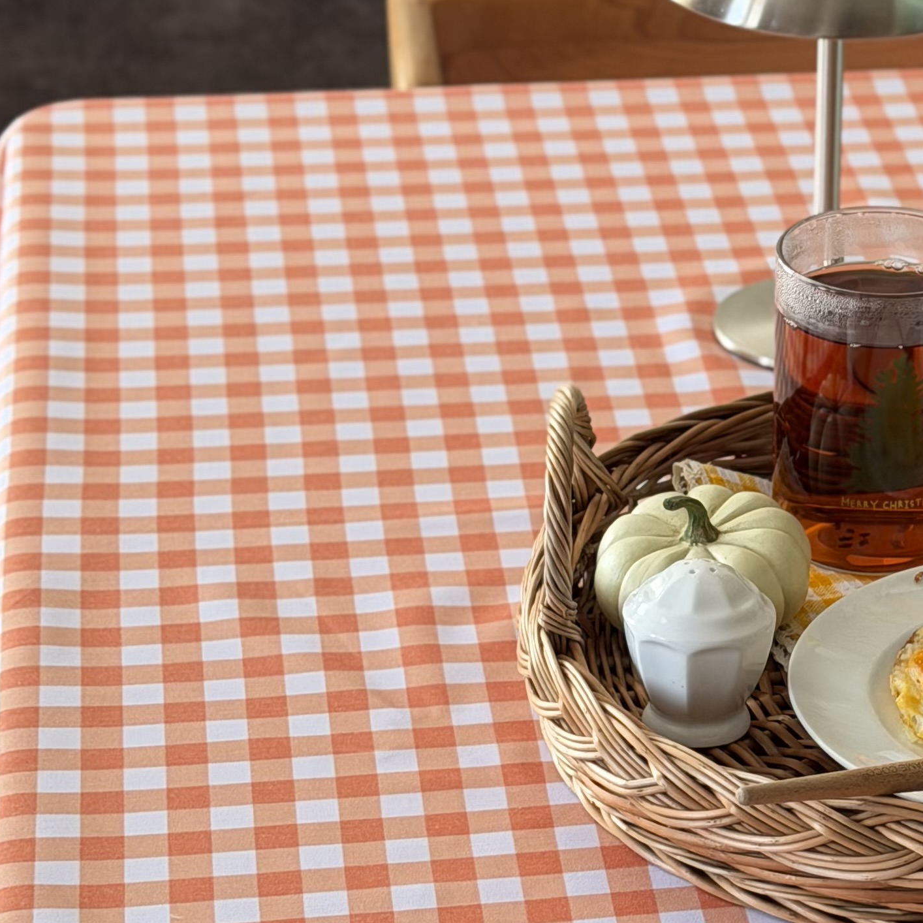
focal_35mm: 121
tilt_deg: -29.8
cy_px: 694
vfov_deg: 14.4
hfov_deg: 14.2
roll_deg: -2.2
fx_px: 3650
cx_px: 897
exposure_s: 1/50
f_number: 1.78
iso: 80
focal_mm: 6.76
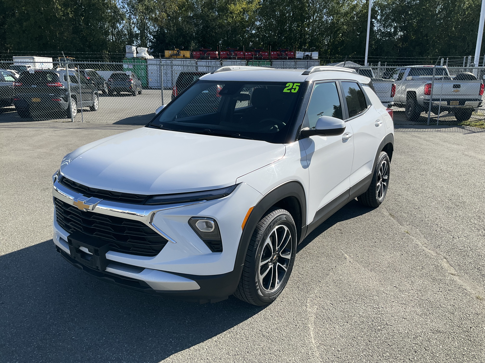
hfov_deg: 61.7
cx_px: 242
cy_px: 182
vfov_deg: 48.2
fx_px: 406
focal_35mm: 29
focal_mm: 3
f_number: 1.8
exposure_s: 1/1786
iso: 25
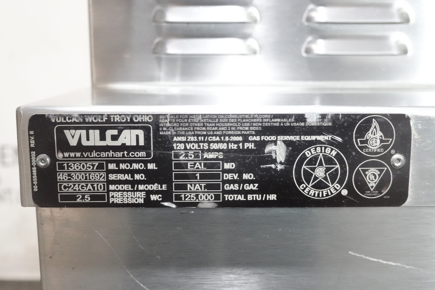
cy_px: 145
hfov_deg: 43.6
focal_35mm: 45
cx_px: 218
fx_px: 544
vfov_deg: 29.9
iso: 3200
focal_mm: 16.54
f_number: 4
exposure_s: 1/50
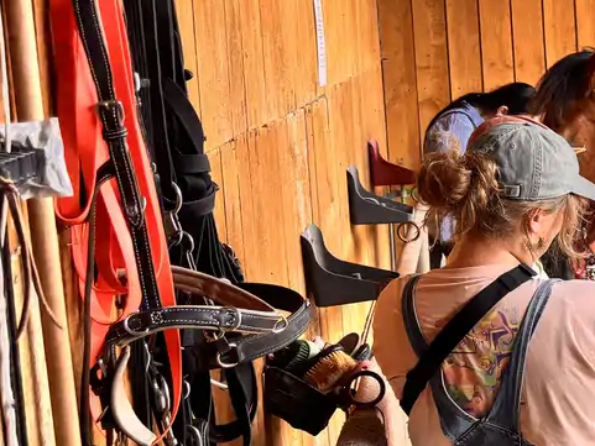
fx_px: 1393
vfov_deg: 18.2
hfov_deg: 20.3
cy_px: 269
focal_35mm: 81
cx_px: 917
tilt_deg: -8.5
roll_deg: +1.4
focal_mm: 5.96
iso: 50
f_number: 1.6
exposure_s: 1/726
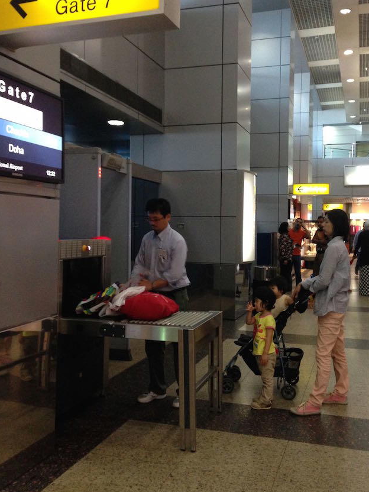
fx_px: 526
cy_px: 227
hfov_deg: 38.6
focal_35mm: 37
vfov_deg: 50.1
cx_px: 205
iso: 320
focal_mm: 4.12
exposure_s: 1/20
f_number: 2.4
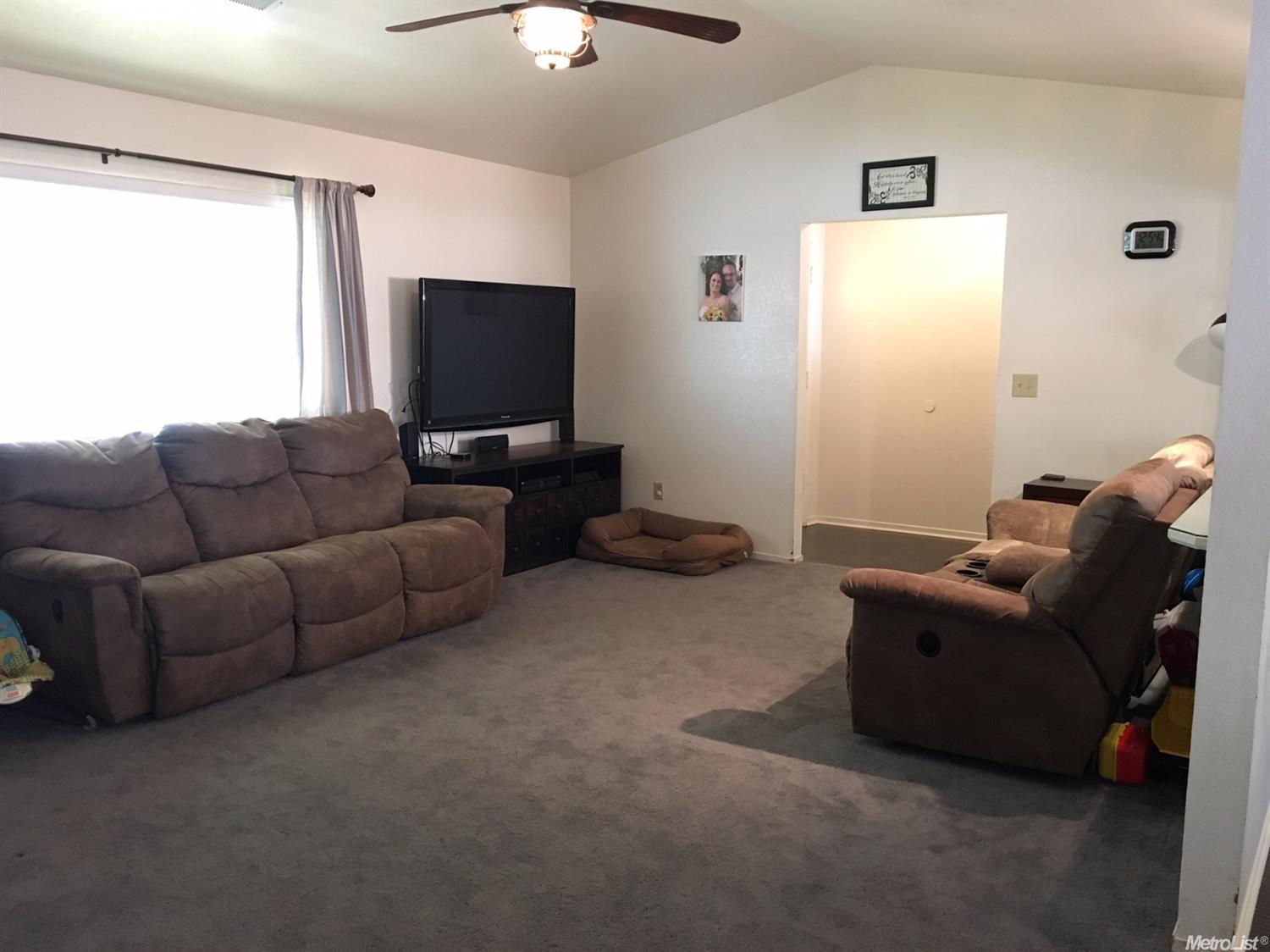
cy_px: 476
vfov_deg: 48.2
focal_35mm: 29
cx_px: 635
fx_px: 1064
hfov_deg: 61.7
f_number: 2.2
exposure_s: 1/24
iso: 200
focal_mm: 4.15
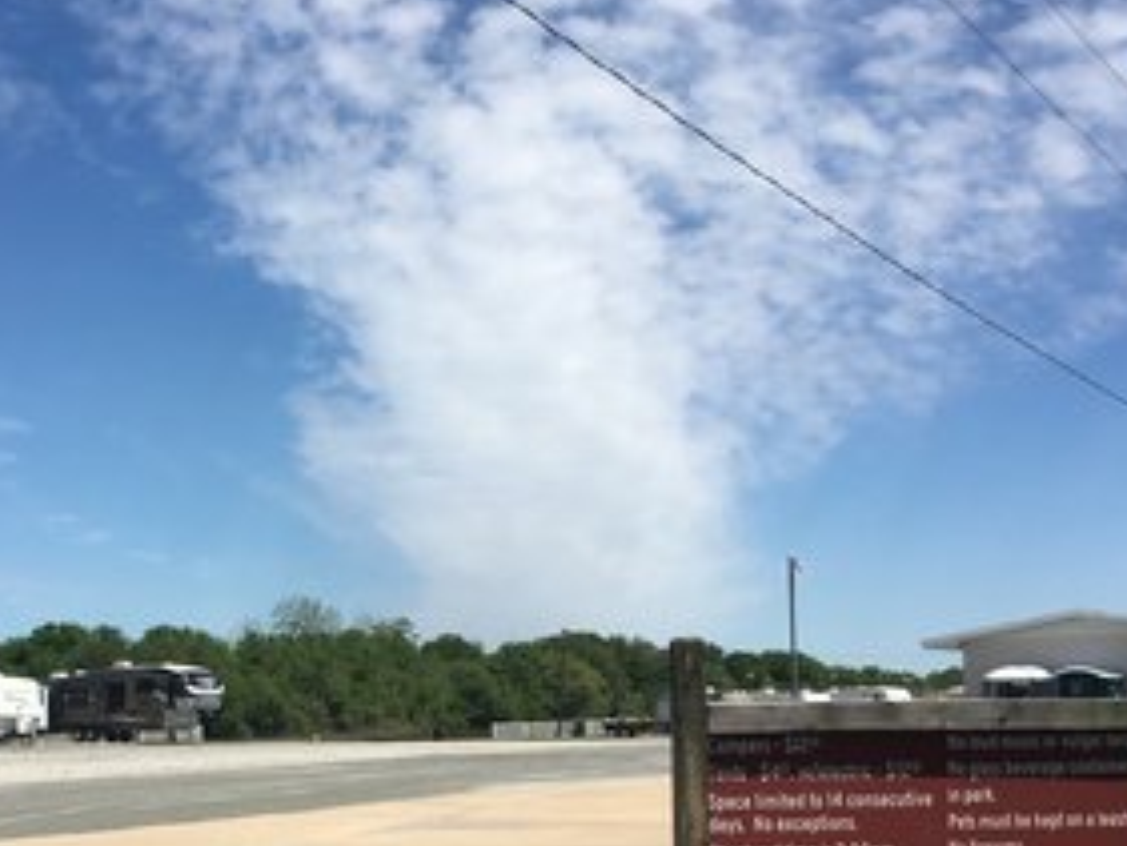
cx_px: 315
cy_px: 706
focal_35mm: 55
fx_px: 1791
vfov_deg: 26.0
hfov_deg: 34.4
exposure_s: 1/2481
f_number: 2.2
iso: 25
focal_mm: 4.15
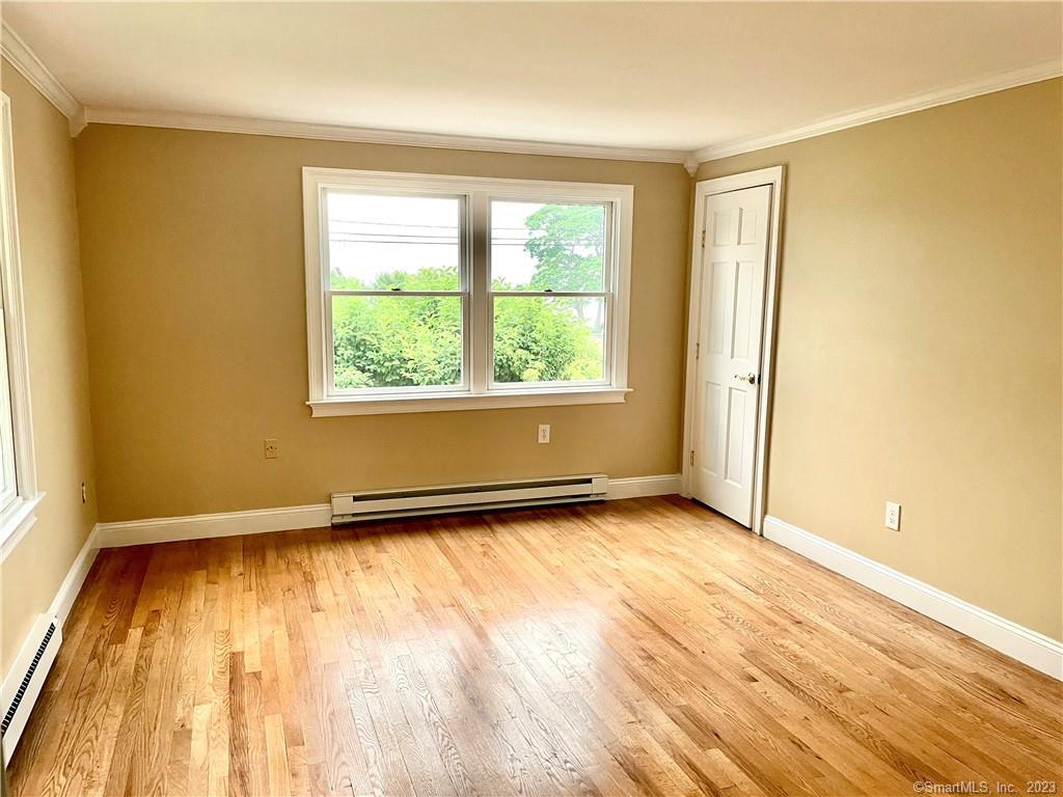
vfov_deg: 53.1
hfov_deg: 67.3
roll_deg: -0.7
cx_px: 532
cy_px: 398
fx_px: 798
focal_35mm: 26
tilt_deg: -8.4
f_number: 1.6
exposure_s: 1/60
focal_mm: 4.2
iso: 100
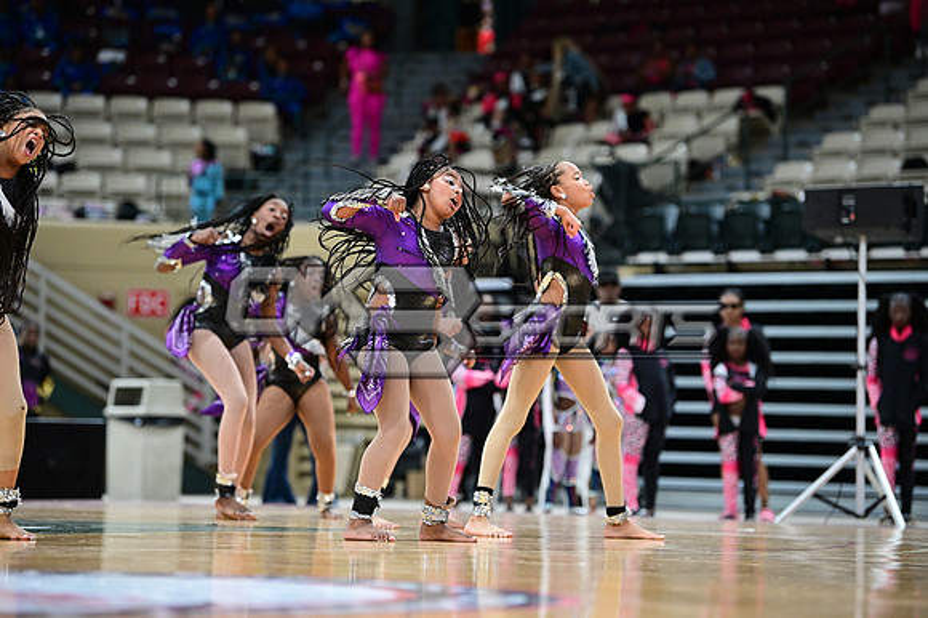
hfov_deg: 14.2
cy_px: 309
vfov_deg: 9.5
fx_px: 3736
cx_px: 464
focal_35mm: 145
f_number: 3.2
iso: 6400
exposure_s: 1/1000
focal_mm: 145
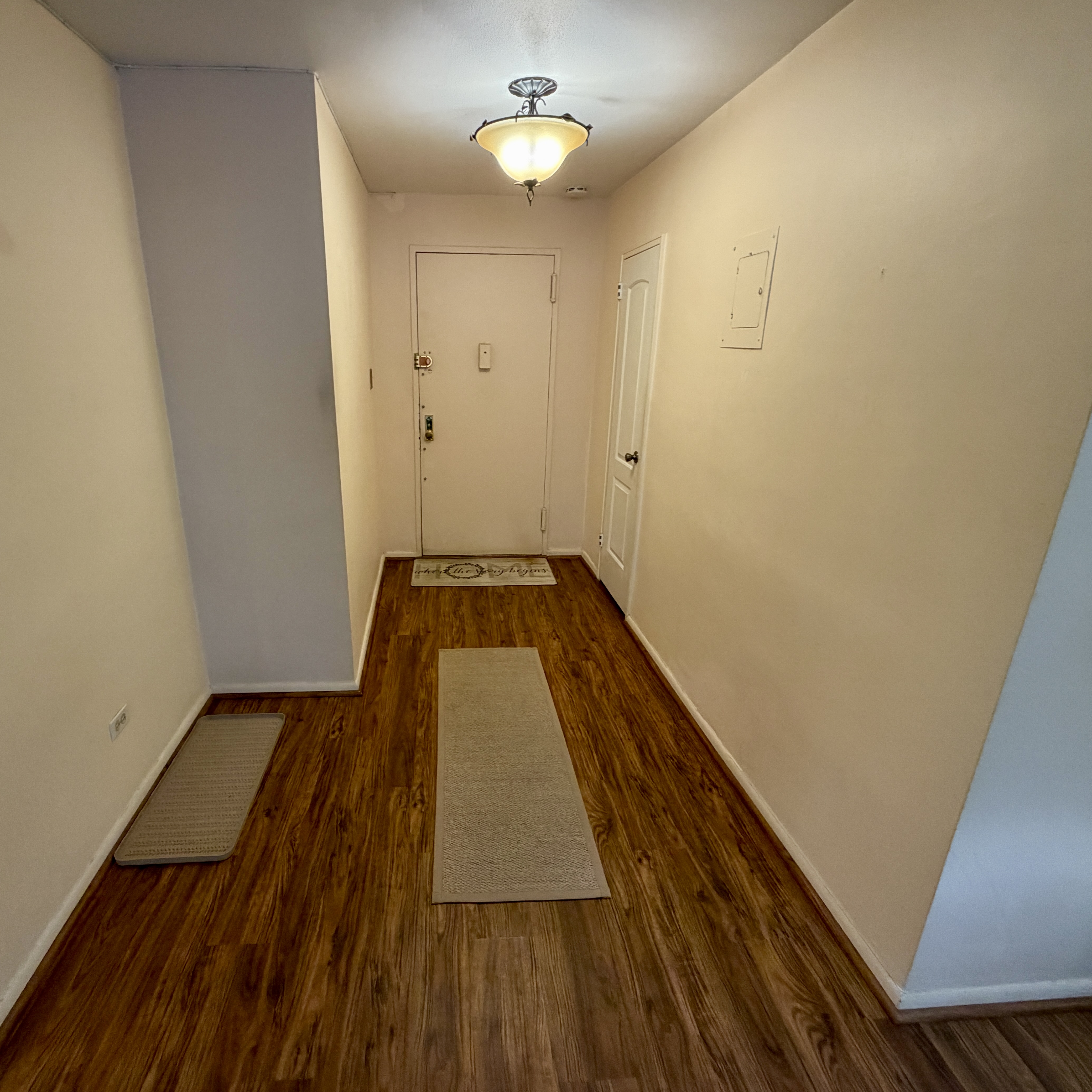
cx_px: 482
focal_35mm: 17
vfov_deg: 84.0
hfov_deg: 83.6
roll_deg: -0.8
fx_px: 607
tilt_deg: -18.3
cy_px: 535
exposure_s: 1/60
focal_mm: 2.22
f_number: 2.2
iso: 320
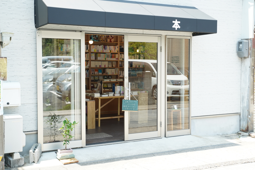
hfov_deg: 39.6
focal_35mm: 50
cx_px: 128
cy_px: 85
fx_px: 354
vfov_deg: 27.0
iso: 500
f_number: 6.3
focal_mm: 50
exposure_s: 1/250
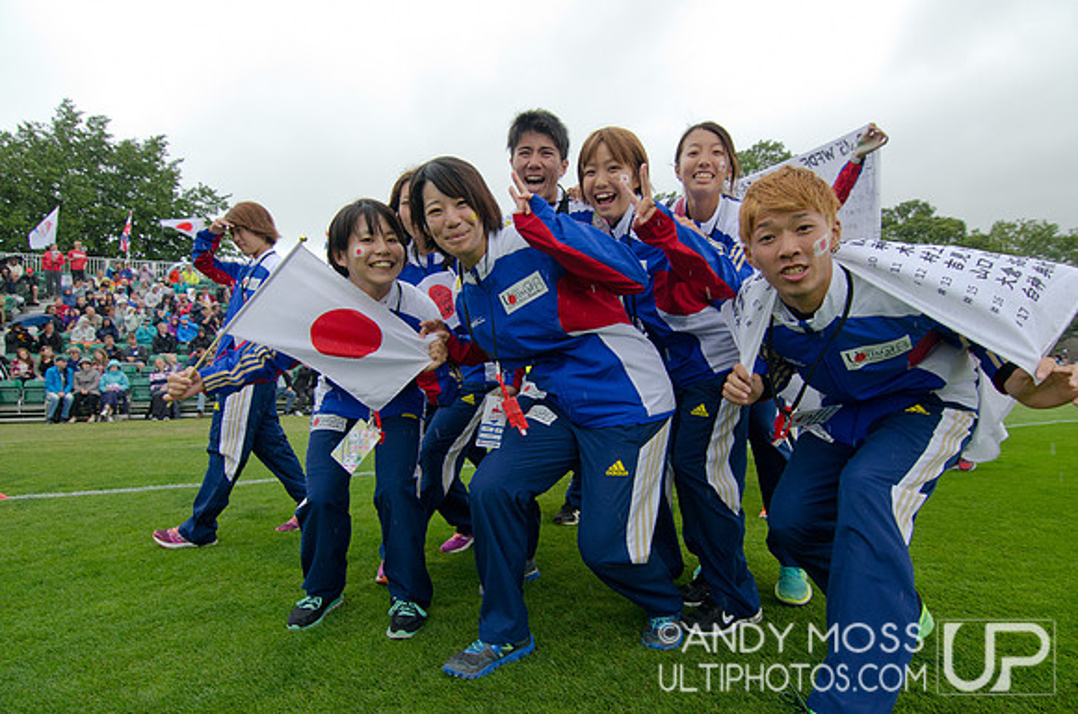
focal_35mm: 16
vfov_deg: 71.8
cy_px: 357
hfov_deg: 95.1
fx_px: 493
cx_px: 539
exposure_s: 1/640
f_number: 4.5
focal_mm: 11
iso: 500
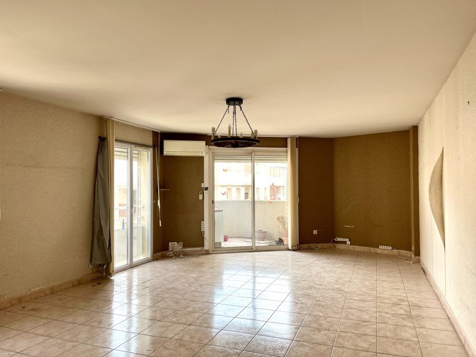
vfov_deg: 53.1
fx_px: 358
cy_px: 178
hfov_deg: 67.3
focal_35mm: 26
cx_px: 238
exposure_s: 1/169
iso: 50
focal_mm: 5.1
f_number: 1.6
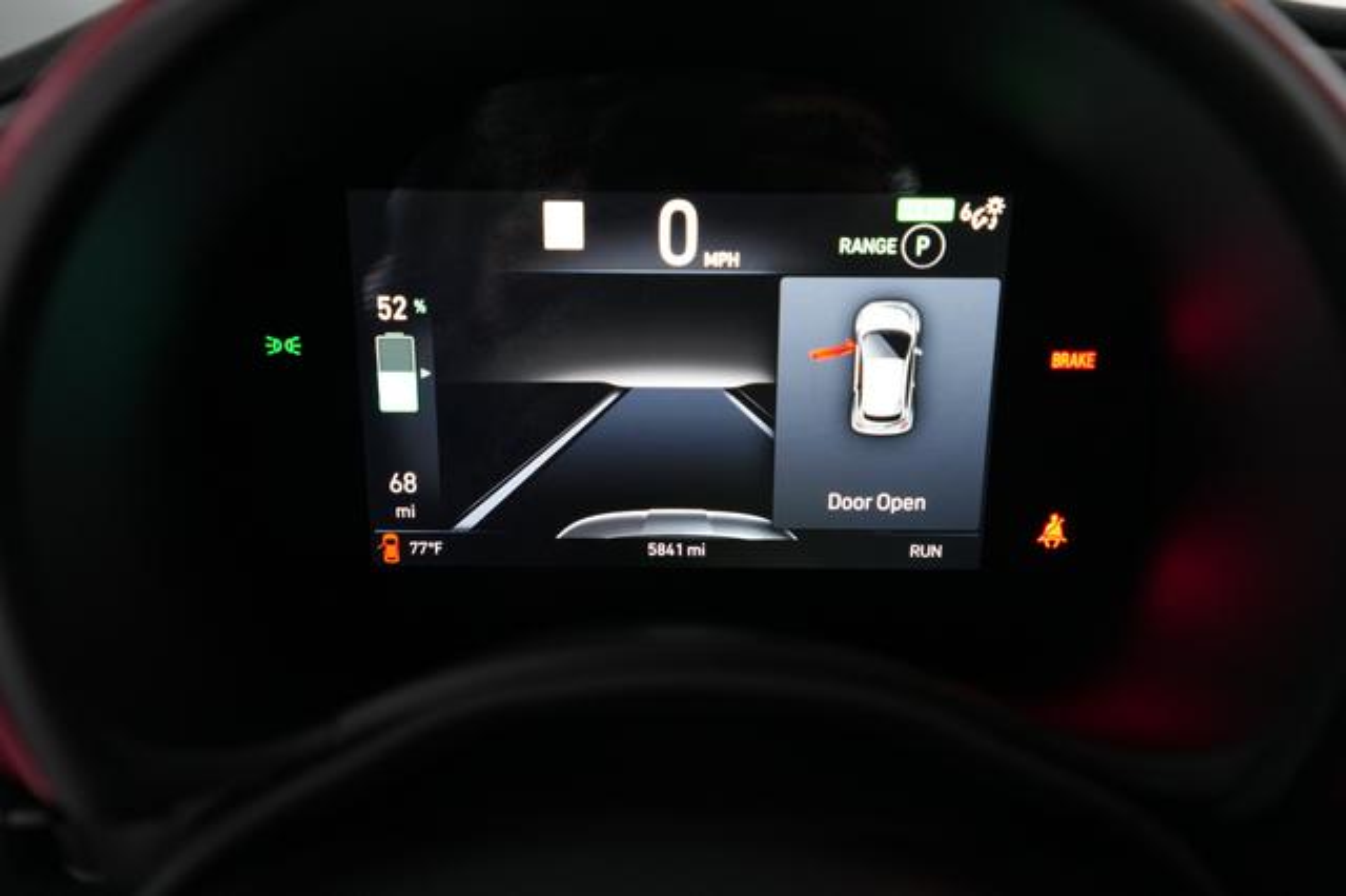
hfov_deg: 65.5
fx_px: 1046
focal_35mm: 28
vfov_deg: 46.4
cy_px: 448
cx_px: 673
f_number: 2.8
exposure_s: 1/250
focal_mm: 28
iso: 3200
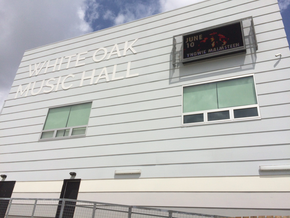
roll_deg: -3.9
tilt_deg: +28.7
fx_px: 243
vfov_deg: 48.2
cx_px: 145
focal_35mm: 29
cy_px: 109
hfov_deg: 61.7
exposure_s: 1/6849
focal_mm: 4.15
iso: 40
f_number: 2.2
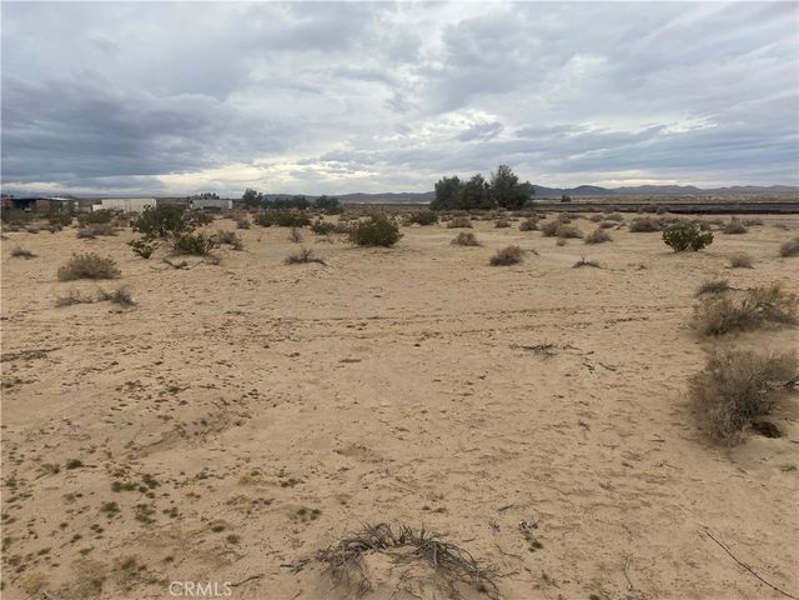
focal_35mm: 26
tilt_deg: -10.7
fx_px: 600
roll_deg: +1.3
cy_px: 300
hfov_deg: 67.3
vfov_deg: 53.1
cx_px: 400
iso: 32
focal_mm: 4.25
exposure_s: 1/3040
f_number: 1.8
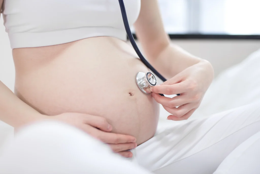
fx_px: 361
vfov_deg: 27.0
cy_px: 87
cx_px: 130
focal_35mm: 50
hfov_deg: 39.6
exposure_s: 1/125
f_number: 2
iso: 500
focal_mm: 50
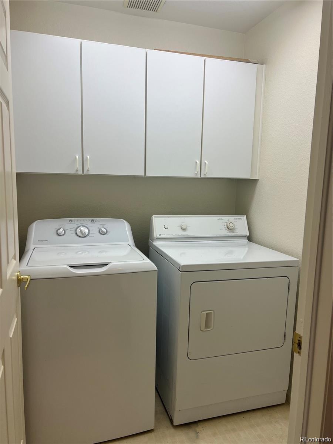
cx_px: 166
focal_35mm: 26
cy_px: 222
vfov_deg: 67.3
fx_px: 333
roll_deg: -1.4
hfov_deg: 53.1
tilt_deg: -5.8
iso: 50
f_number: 1.5
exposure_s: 1/120
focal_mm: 5.7
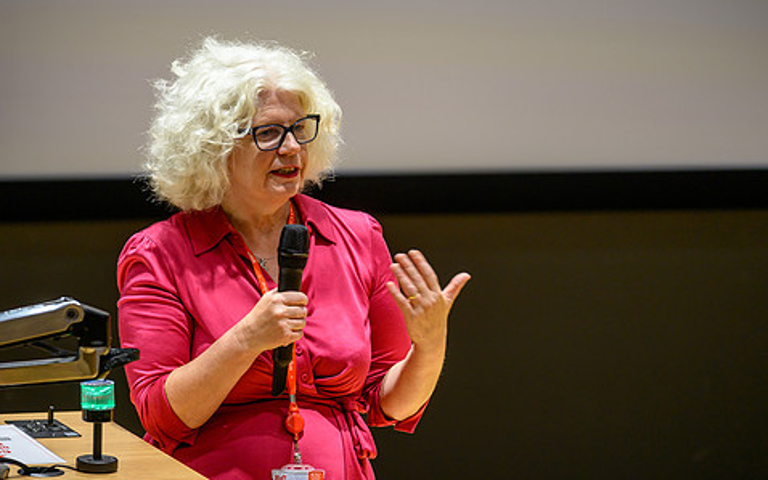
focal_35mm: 194
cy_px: 248
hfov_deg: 10.8
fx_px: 4061
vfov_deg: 6.8
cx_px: 325
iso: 450
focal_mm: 150
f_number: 2.8
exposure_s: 1/250
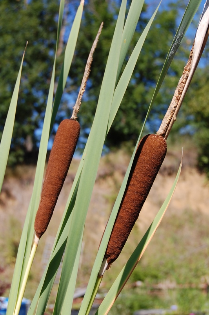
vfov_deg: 31.4
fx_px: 558
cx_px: 111
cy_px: 161
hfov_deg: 21.2
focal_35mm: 64
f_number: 9
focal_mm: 38
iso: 200
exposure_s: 1/320
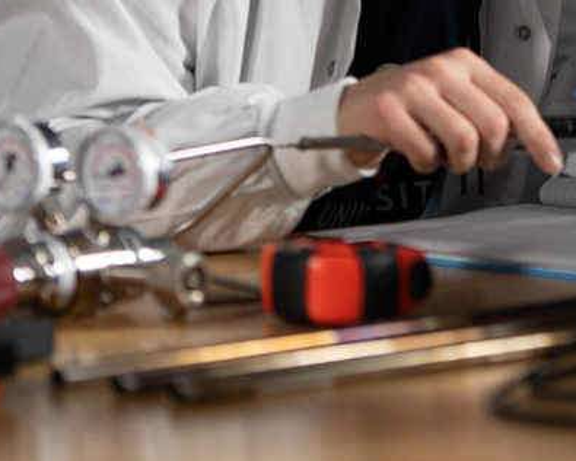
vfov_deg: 3.2
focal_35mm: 479
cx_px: 939
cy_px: -362
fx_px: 8166
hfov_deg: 4.0
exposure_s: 1/125
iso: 320
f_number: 1.6
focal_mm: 105
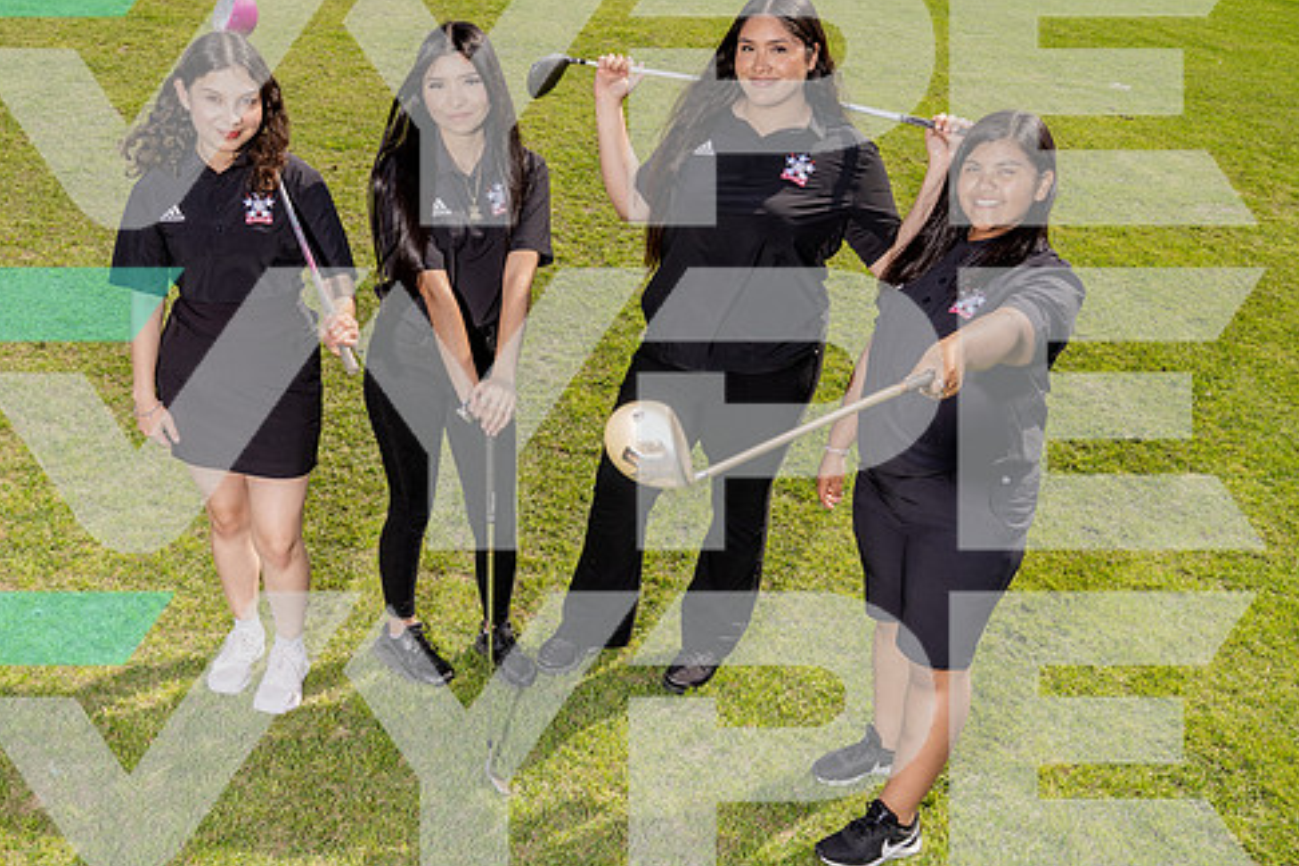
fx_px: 1335
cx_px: 585
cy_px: 410
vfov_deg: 35.9
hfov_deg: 51.8
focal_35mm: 37
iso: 100
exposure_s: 1/250
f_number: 7.1
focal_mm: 31
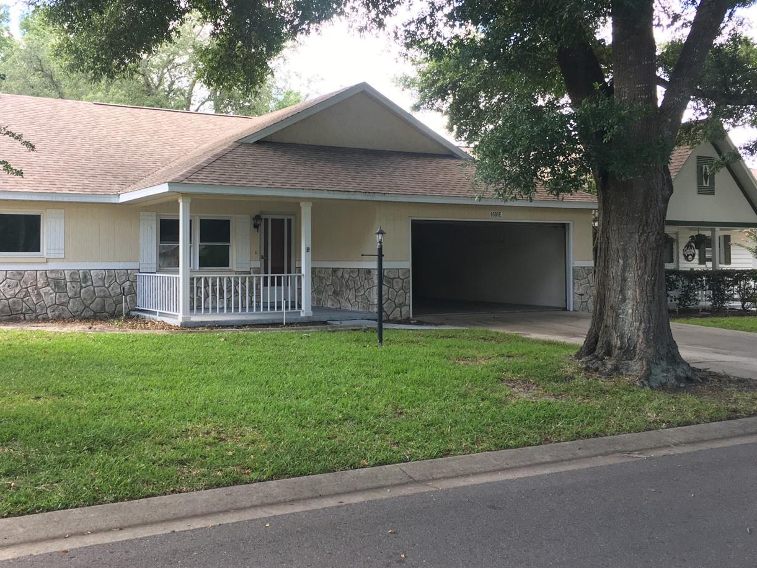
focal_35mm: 38
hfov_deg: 48.7
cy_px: 232
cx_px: 311
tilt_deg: +2.8
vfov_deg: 37.6
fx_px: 831
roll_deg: -1.9
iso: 40
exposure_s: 1/120
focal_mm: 4.15
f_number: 2.2
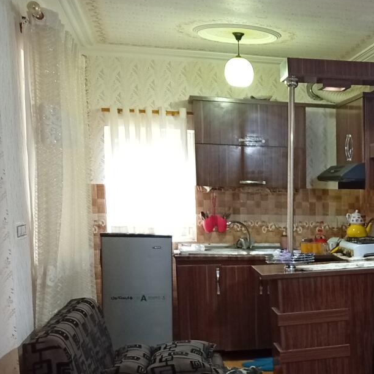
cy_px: 320
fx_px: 733
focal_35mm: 60
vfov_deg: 27.8
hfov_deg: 25.9
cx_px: 436
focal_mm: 4.15
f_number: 1.8
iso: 264
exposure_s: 1/33.3
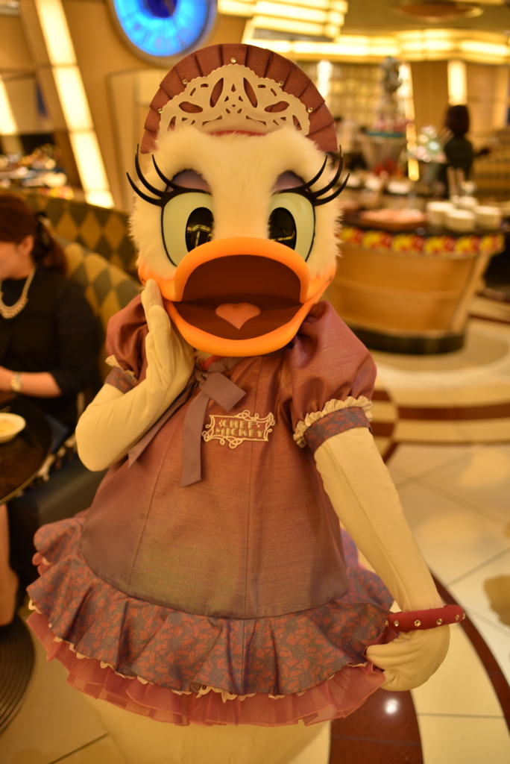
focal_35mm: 35
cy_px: 382
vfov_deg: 54.4
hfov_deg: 37.9
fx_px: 743
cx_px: 255
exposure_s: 1/40
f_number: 2
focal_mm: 35
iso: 250
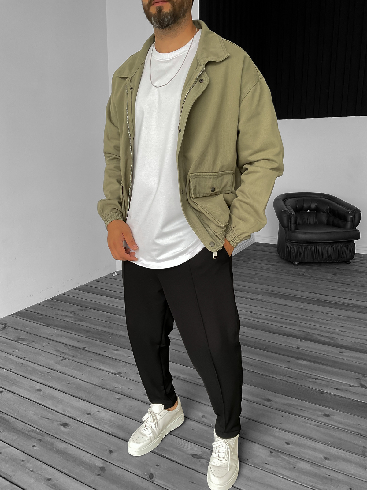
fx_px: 410
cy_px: 245
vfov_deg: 61.7
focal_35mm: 29
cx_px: 184
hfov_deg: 48.2
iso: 64
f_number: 1.8
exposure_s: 1/120
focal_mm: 3
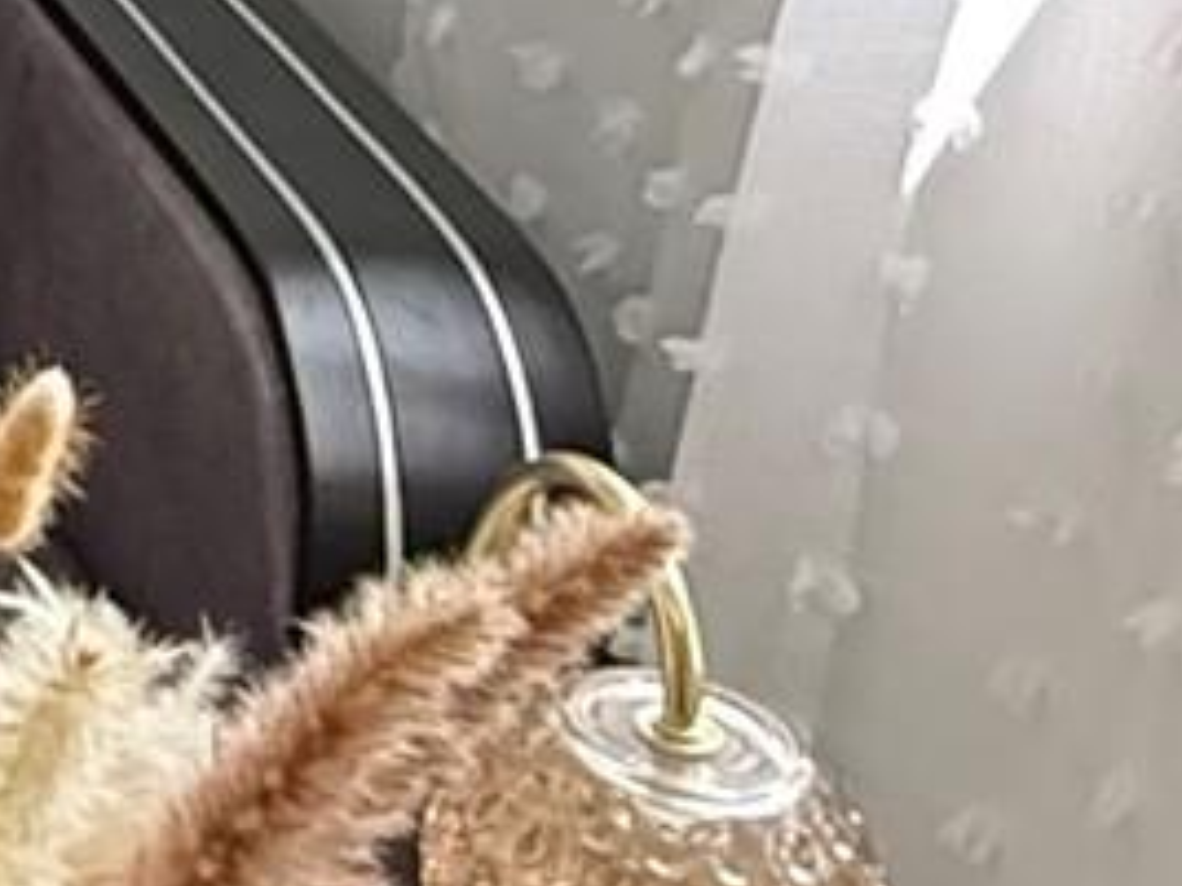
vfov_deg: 13.1
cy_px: -406
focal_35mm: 107
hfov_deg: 14.2
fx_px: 3654
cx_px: -1429
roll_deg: -0.8
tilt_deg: -14.5
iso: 640
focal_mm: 2.22
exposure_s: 1/60
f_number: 2.2
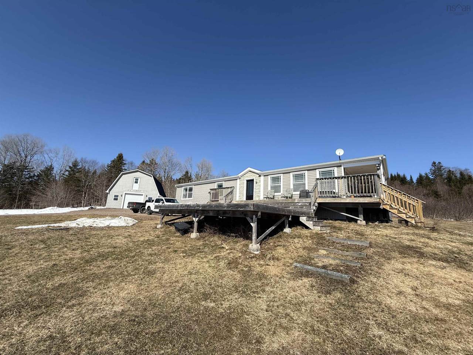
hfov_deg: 102.1
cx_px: 236
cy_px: 178
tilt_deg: +13.1
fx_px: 191
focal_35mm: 14
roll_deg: -3.6
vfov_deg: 85.7
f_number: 2.2
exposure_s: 1/2506
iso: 50
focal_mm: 2.22
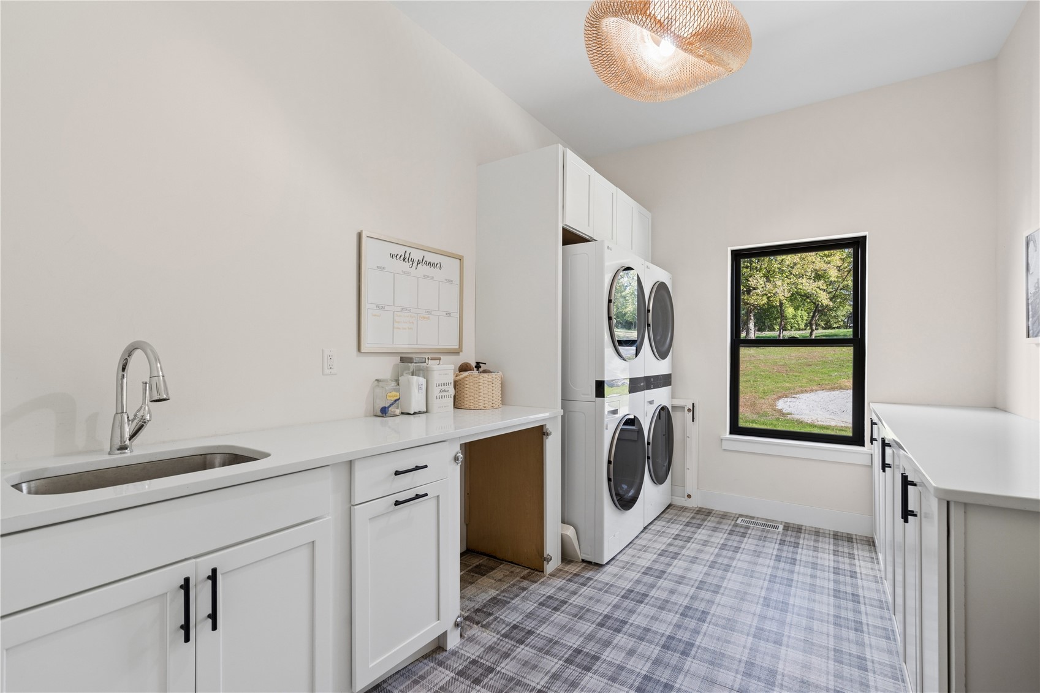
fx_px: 462
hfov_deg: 96.7
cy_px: 346
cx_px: 520
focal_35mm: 16
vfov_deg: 73.7
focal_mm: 16
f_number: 8
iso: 400
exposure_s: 1/30
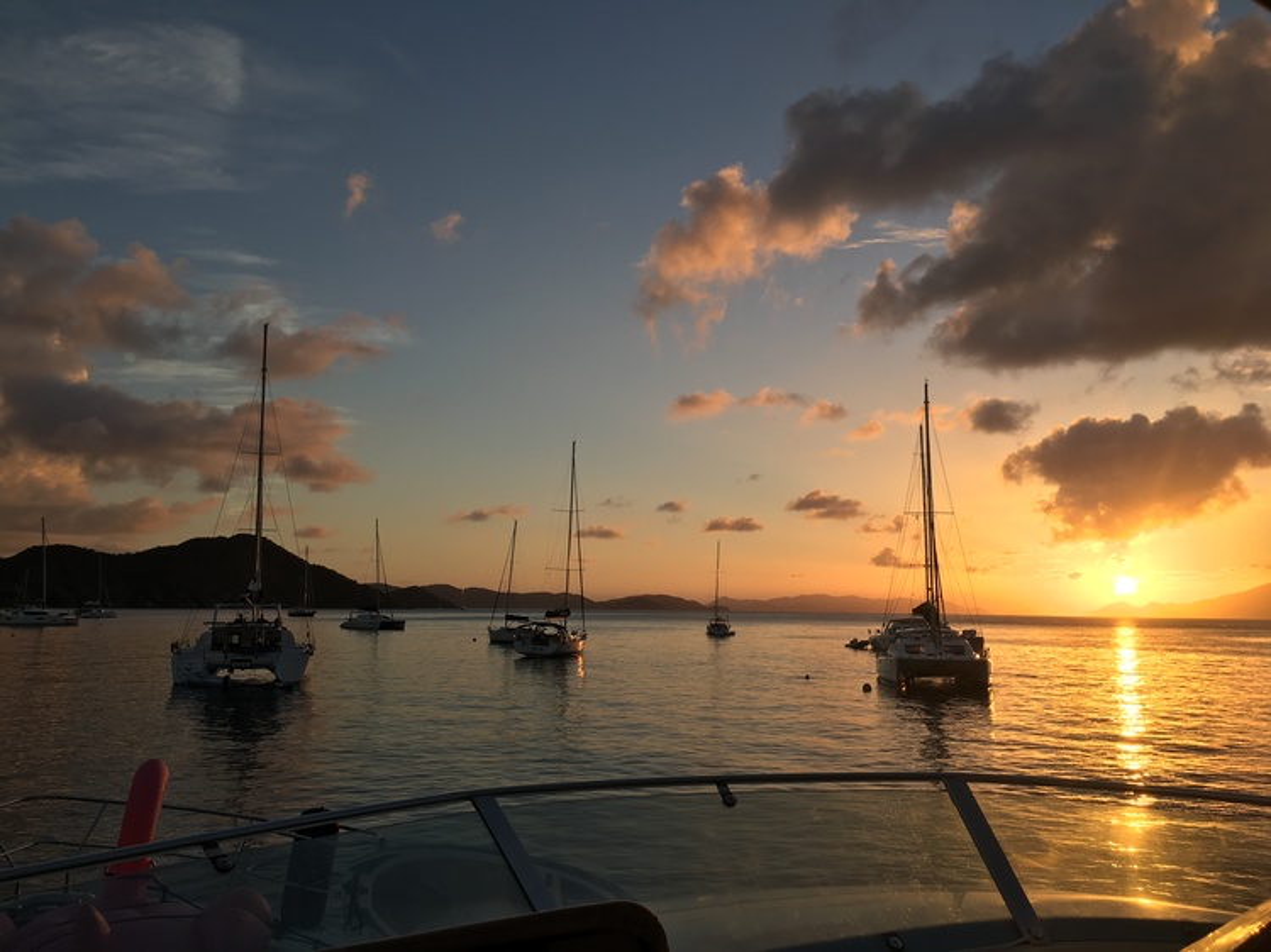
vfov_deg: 48.2
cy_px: 476
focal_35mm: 29
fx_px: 1064
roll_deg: -0.7
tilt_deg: +9.0
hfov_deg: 61.7
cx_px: 636
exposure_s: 1/864
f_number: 2.2
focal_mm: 4.15
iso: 25
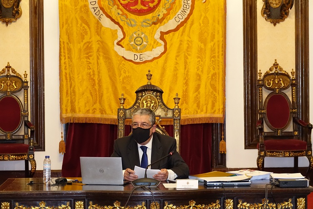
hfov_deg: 18.4
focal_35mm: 111
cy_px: 104
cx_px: 156
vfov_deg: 12.3
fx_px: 965
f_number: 4
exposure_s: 1/60
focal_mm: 40.73
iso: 1600
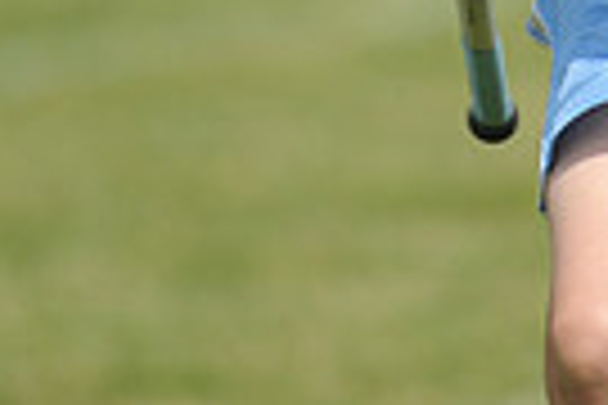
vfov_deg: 0.8
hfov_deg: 1.2
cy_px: -414
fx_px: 28928
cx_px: 504
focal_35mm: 1713
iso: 640
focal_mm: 400
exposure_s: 1/3200
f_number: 4
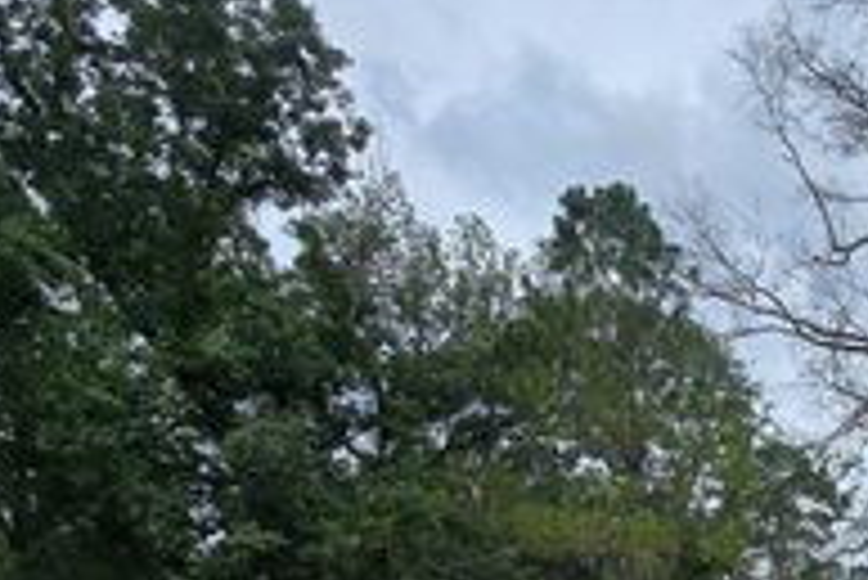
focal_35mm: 35
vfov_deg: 32.1
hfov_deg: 40.1
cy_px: 681
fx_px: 844
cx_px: 1021
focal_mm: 2.2
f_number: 2.2
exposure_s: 1/2134
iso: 50
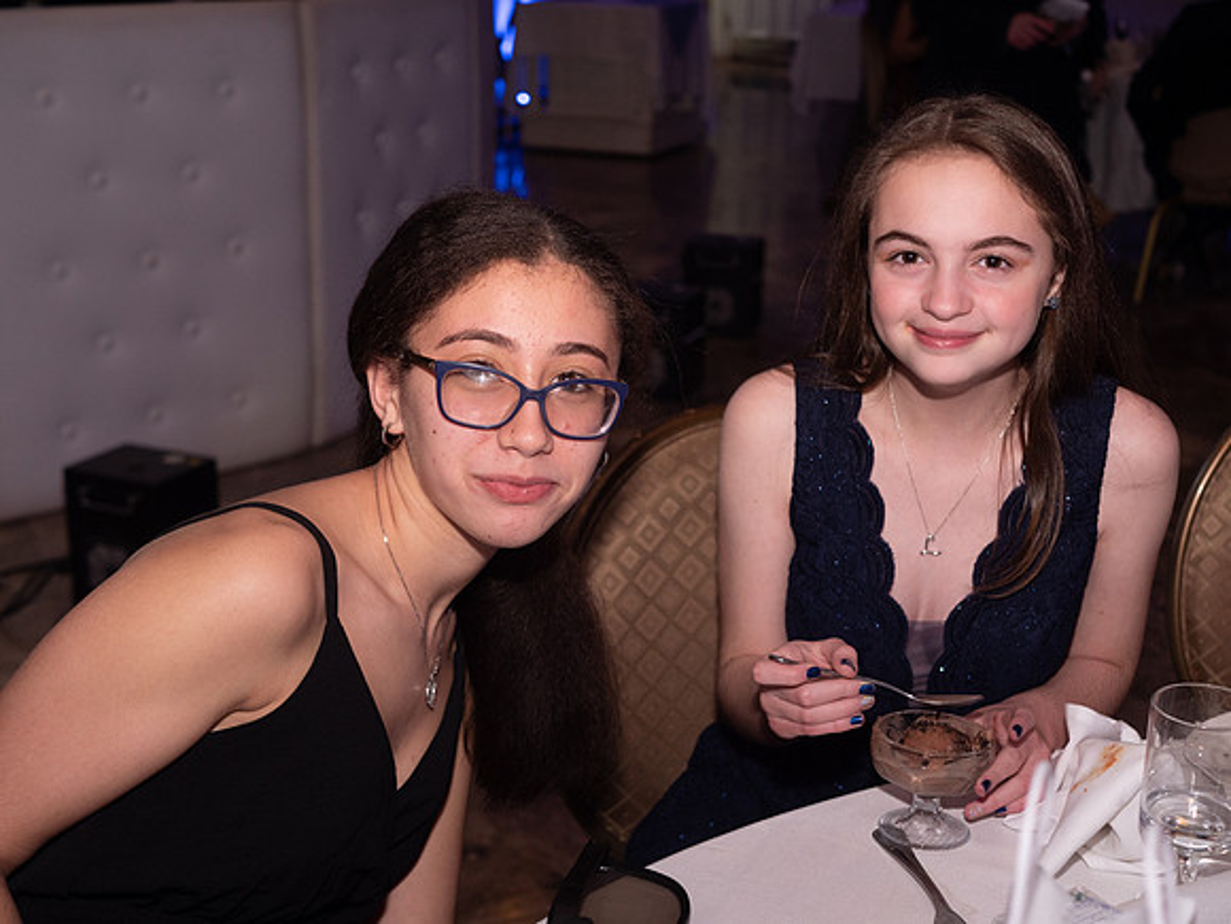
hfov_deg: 38.2
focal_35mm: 50
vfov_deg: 29.1
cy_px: 462
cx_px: 616
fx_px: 1778
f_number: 3.2
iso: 640
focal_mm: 25
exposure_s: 1/80
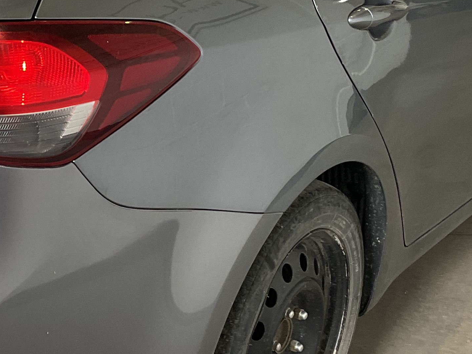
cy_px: 120
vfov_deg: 17.9
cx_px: 55
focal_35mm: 82
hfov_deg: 23.3
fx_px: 1118
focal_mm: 3
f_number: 1.8
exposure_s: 1/122
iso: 32
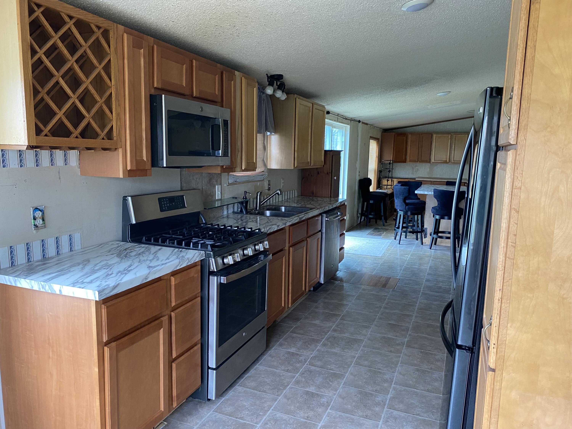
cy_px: 214
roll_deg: -1.2
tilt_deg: -7.9
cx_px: 286
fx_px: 430
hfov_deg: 67.3
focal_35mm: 26
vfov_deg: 53.1
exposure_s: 1/60
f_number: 1.8
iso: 200
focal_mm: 4.25
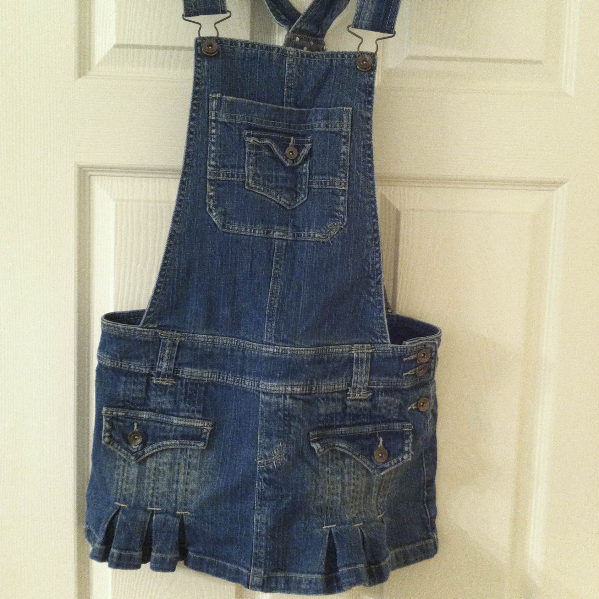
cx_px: 296
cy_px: 264
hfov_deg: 40.0
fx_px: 822
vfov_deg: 40.0
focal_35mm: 42
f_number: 2.8
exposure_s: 1/17
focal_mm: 3.85
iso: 400
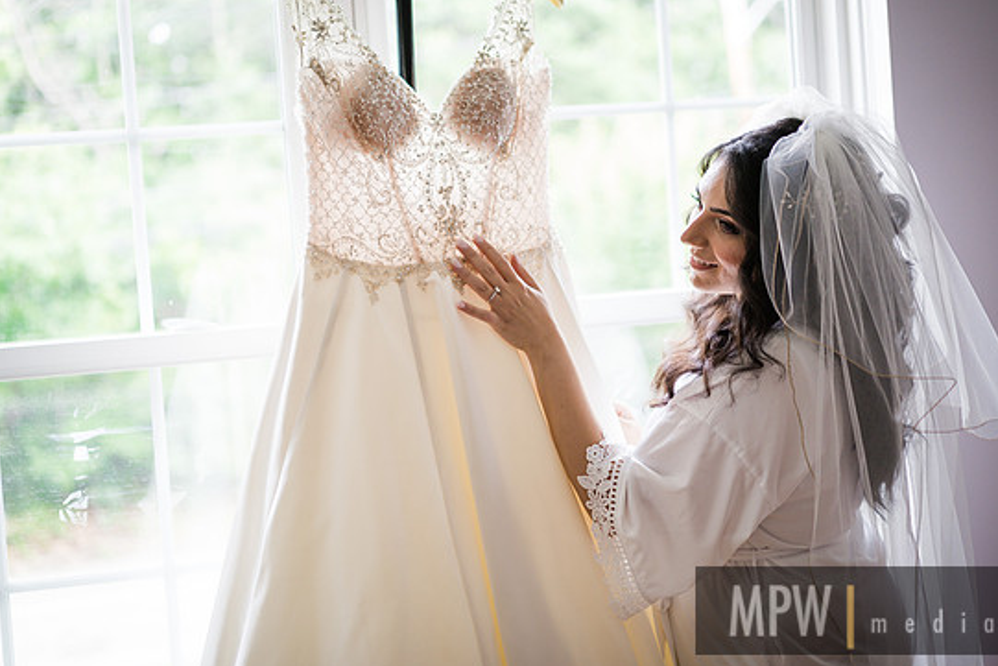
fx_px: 1636
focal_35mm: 59
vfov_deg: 23.0
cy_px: 326
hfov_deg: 33.9
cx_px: 491
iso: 250
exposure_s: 1/125
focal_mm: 55
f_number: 2
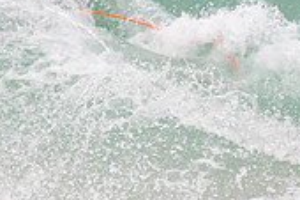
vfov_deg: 0.5
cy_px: -50
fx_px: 22761
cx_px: 18
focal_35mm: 2734
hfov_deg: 0.8
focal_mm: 800
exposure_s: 1/2000
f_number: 11
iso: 1600
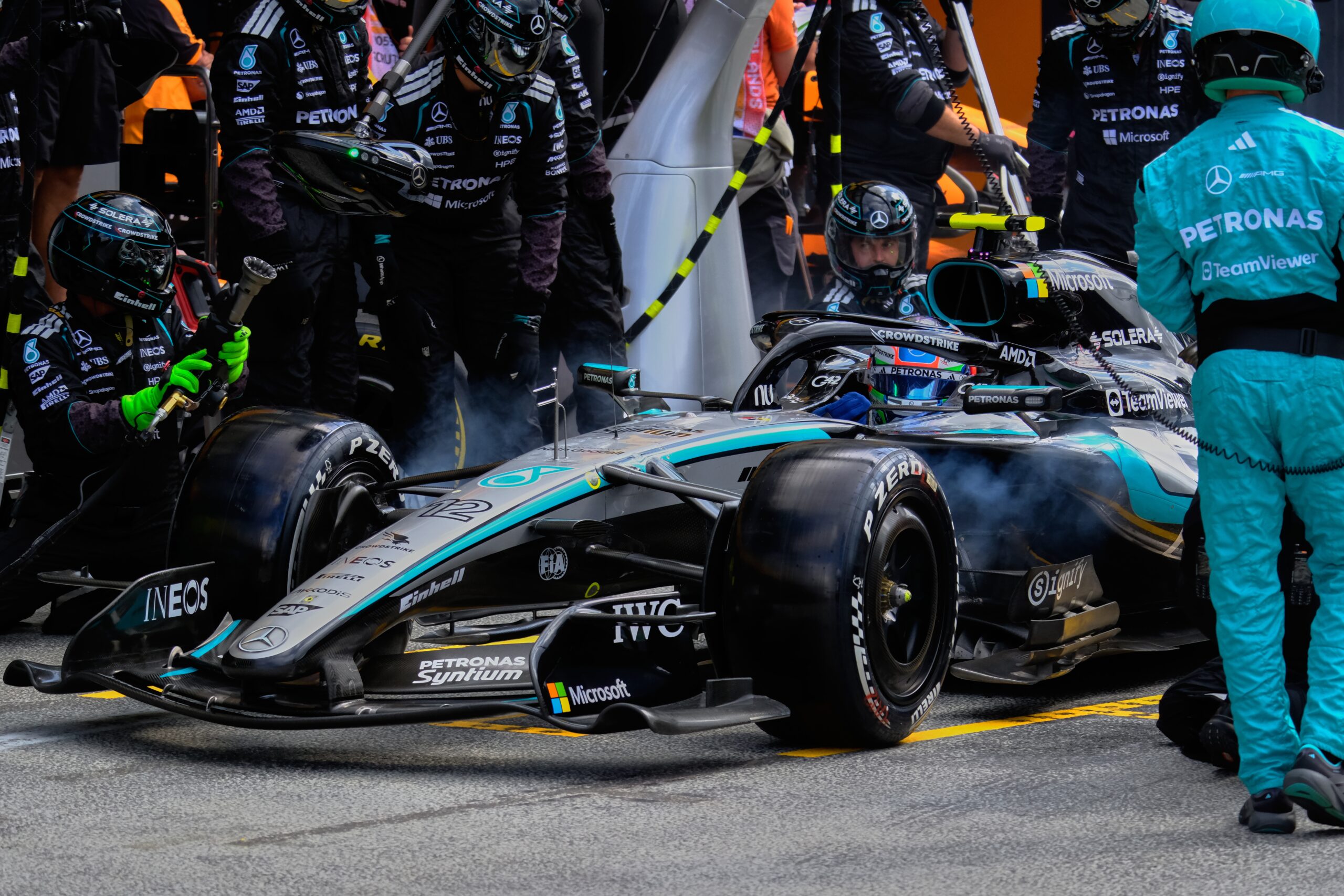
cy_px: 448
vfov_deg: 6.1
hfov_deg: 9.1
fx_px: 8400
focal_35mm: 225
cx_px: 672
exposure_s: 1/1000
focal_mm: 150
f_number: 5.6
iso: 1600
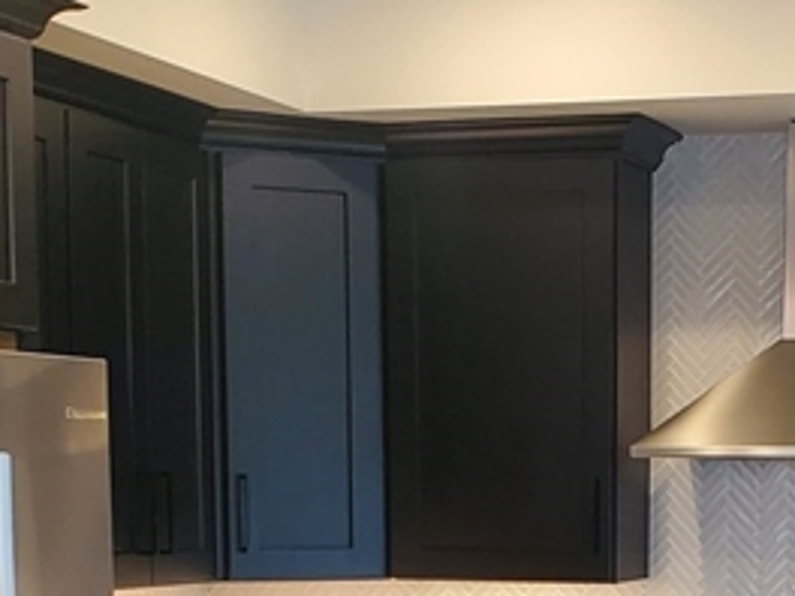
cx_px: 626
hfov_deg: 19.3
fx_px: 2320
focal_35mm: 101
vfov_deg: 14.0
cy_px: 783
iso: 200
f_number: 2.4
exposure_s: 1/60
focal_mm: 4.3
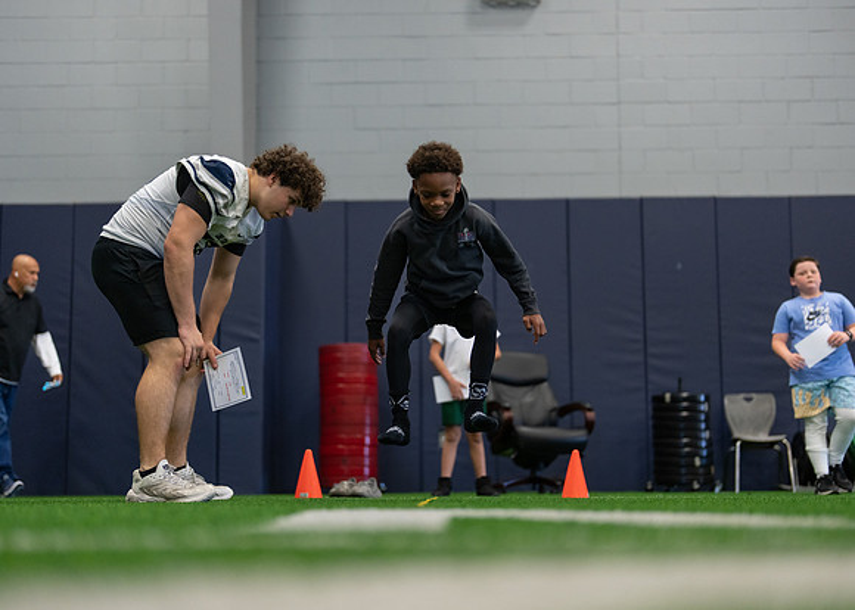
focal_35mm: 54
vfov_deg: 26.1
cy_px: 305
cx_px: 428
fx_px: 1318
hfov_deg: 35.9
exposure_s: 1/1000
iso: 1250
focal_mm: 50
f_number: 1.2
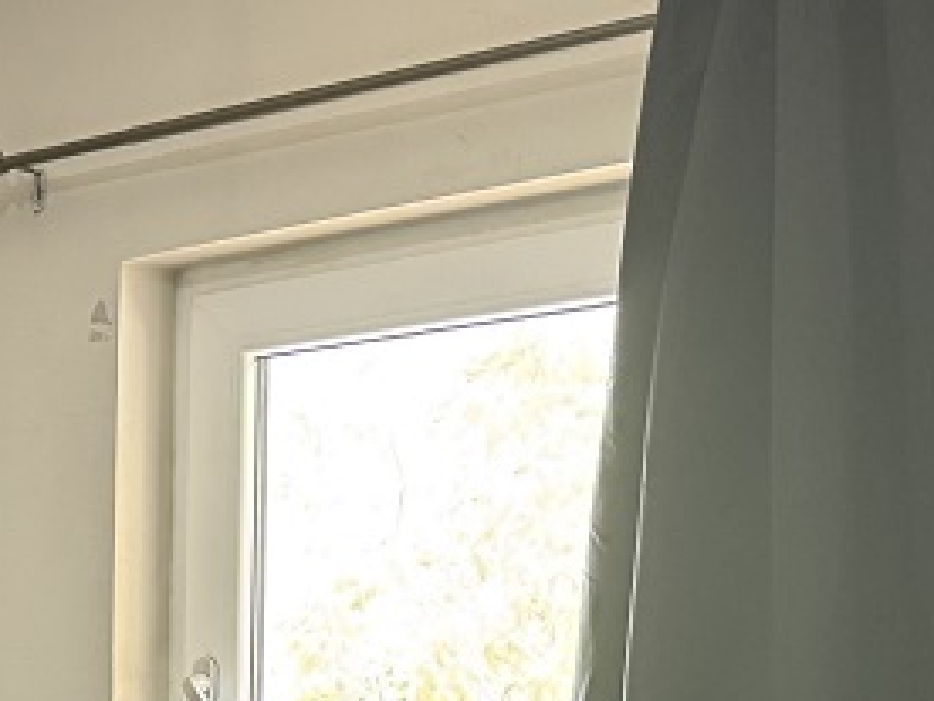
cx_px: -467
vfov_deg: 14.5
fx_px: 2536
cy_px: 1090
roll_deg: +1.7
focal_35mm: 94
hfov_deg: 18.5
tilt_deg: -7.2
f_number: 1.78
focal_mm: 6.76
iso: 250
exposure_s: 1/60
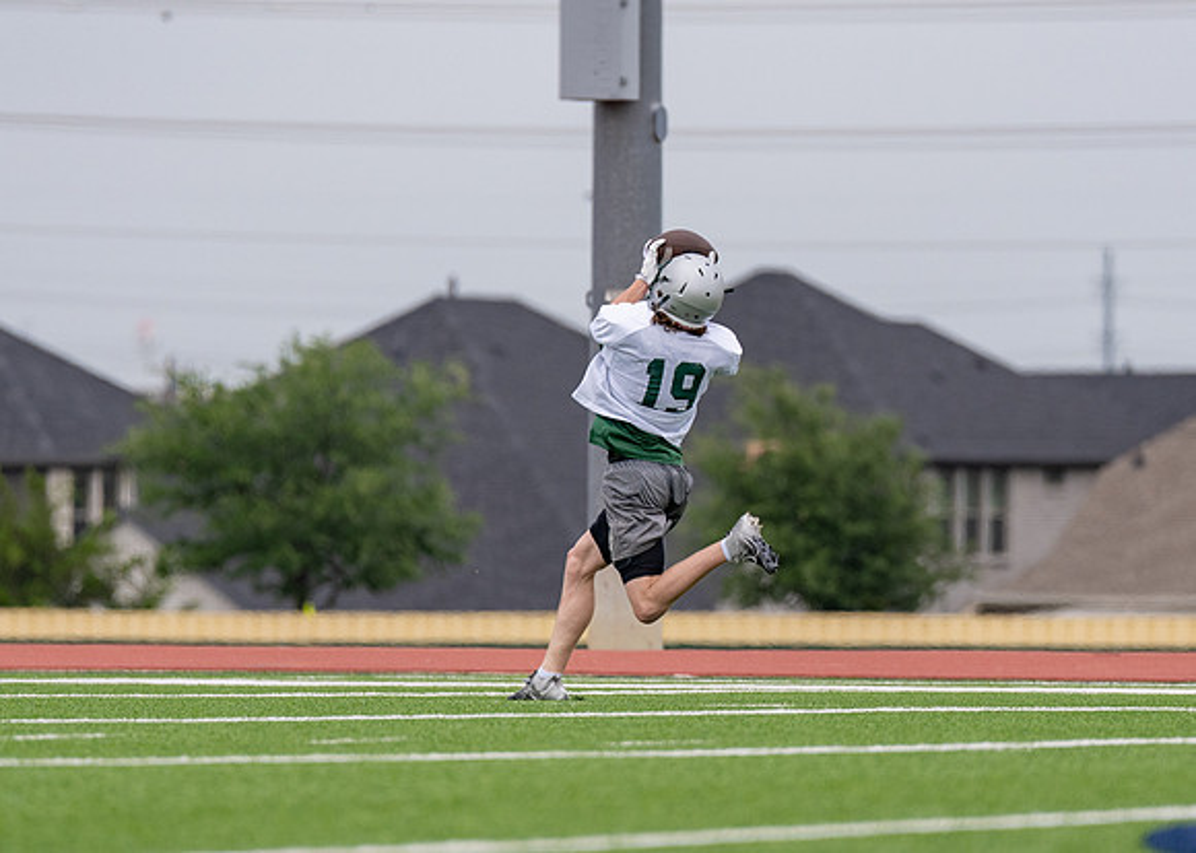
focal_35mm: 414
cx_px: 721
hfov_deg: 4.9
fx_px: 14050
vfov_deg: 3.5
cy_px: 404
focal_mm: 200
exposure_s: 1/3200
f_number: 2.8
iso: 200
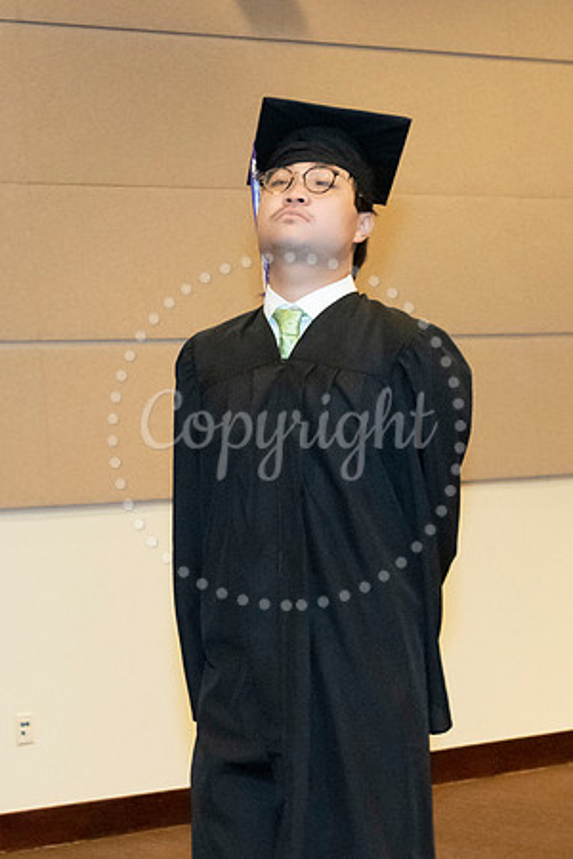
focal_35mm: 83
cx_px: 166
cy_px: 489
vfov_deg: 24.4
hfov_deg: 16.3
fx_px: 1988
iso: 6400
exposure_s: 1/125
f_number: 5.6
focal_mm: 35
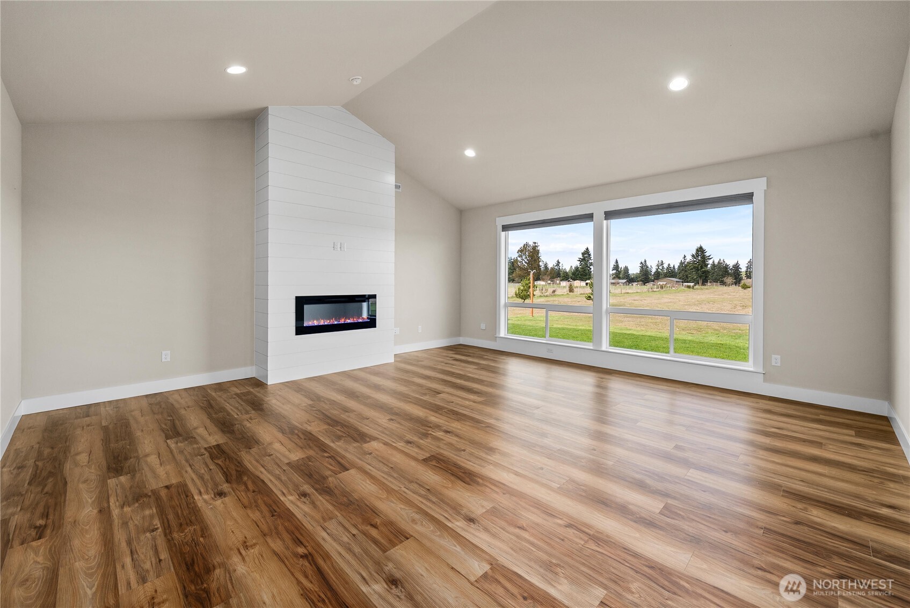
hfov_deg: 104.2
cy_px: 304
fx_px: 354
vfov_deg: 81.3
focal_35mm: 14
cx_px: 455
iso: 80
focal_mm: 14
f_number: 7.1
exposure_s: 1/160
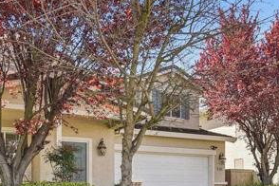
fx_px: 287
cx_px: 108
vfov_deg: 33.0
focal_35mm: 37
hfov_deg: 51.5
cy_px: 186
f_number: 8
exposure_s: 1/100
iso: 250
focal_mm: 17
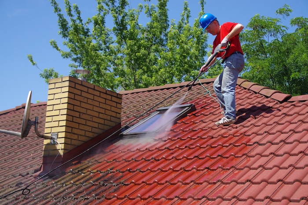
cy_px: 102
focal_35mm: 60
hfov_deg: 33.4
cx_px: 154
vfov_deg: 22.6
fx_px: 513
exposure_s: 1/400
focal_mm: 40
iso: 100
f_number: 5.6
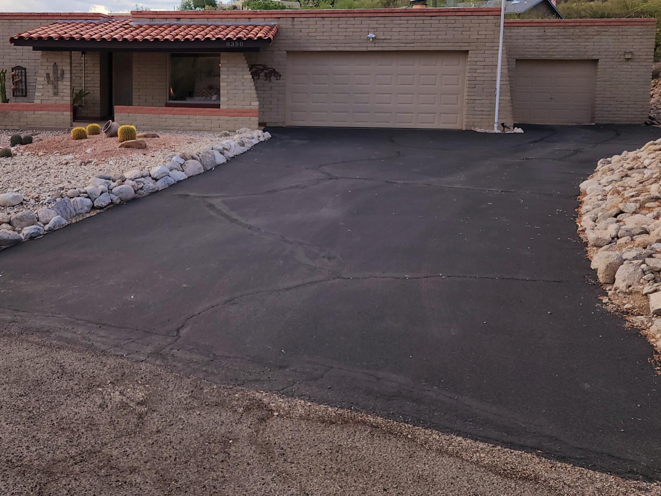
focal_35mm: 34
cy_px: 134
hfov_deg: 52.8
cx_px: 215
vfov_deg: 40.8
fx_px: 649
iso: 12
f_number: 1.8
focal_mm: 6.4
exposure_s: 1/270
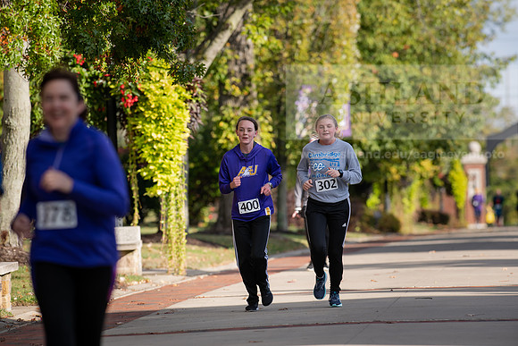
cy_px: 173
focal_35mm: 300
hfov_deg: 6.9
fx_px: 4317
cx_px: 259
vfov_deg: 4.6
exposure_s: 1/500
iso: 200
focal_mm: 300
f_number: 5.6
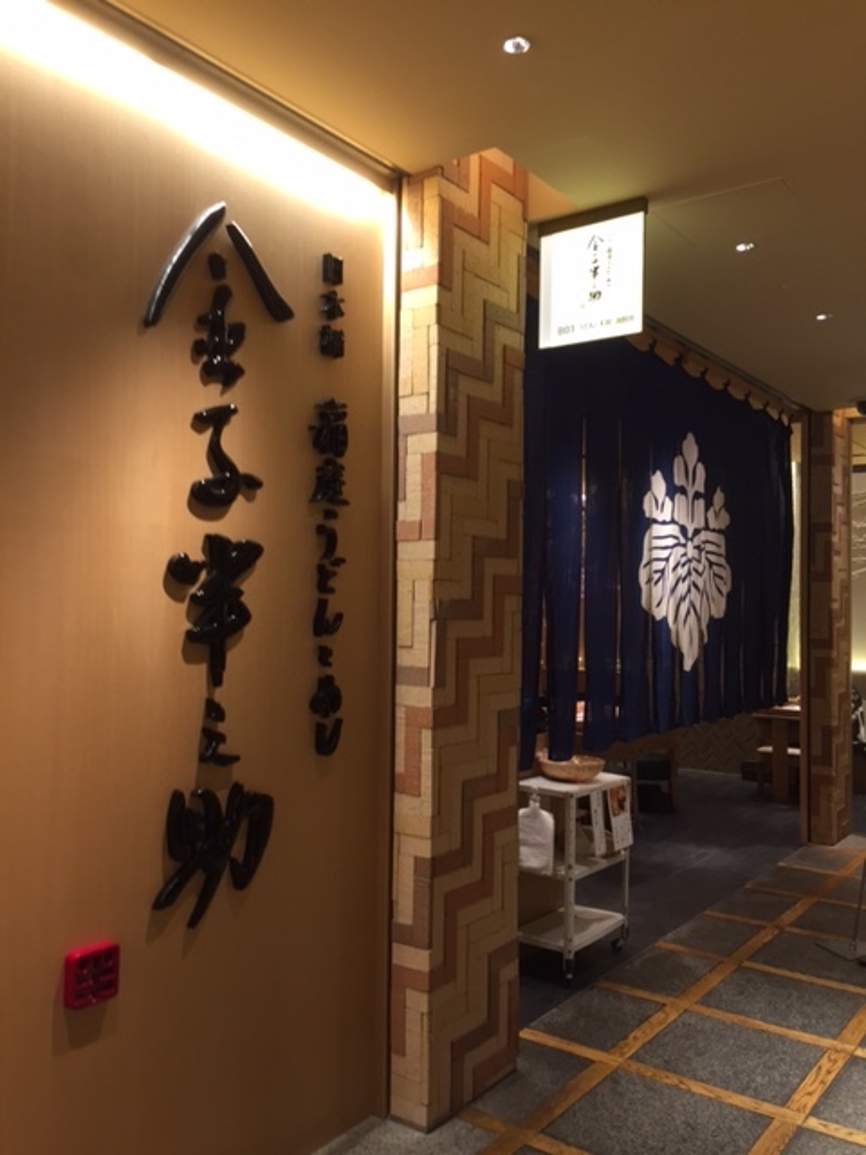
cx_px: 433
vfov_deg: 61.7
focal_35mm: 29
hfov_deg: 48.2
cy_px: 578
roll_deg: -0.3
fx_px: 967
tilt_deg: +3.6
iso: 80
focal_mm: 4.15
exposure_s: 1/30
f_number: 2.2
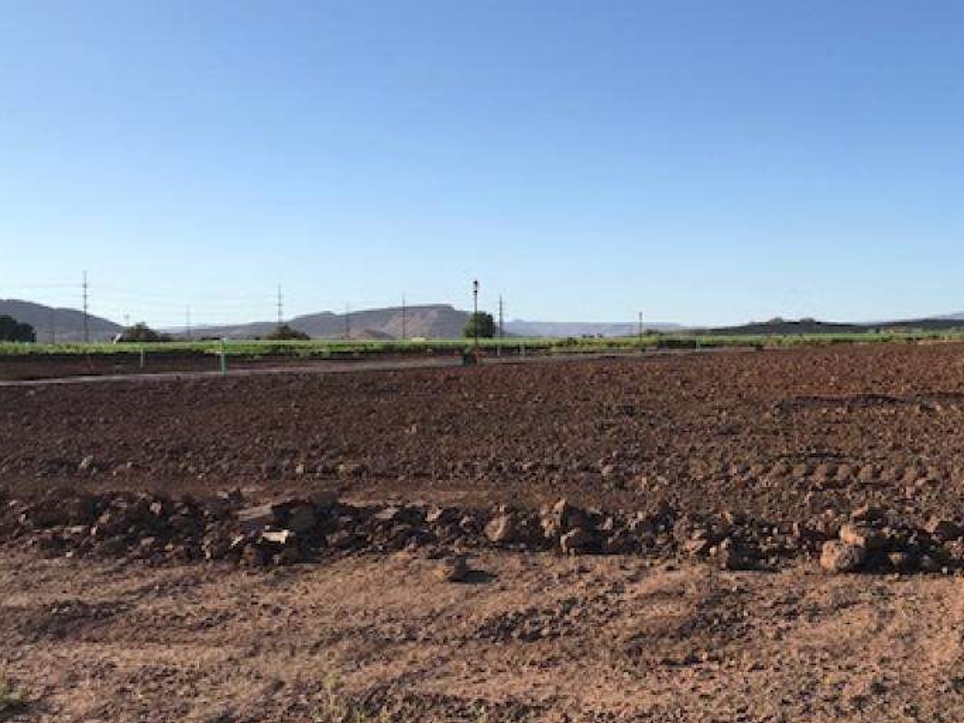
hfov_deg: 44.3
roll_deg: +1.5
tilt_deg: -0.5
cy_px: 378
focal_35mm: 42
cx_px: 624
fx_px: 1169
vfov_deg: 34.3
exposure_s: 1/2227
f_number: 1.8
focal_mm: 3.99
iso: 20
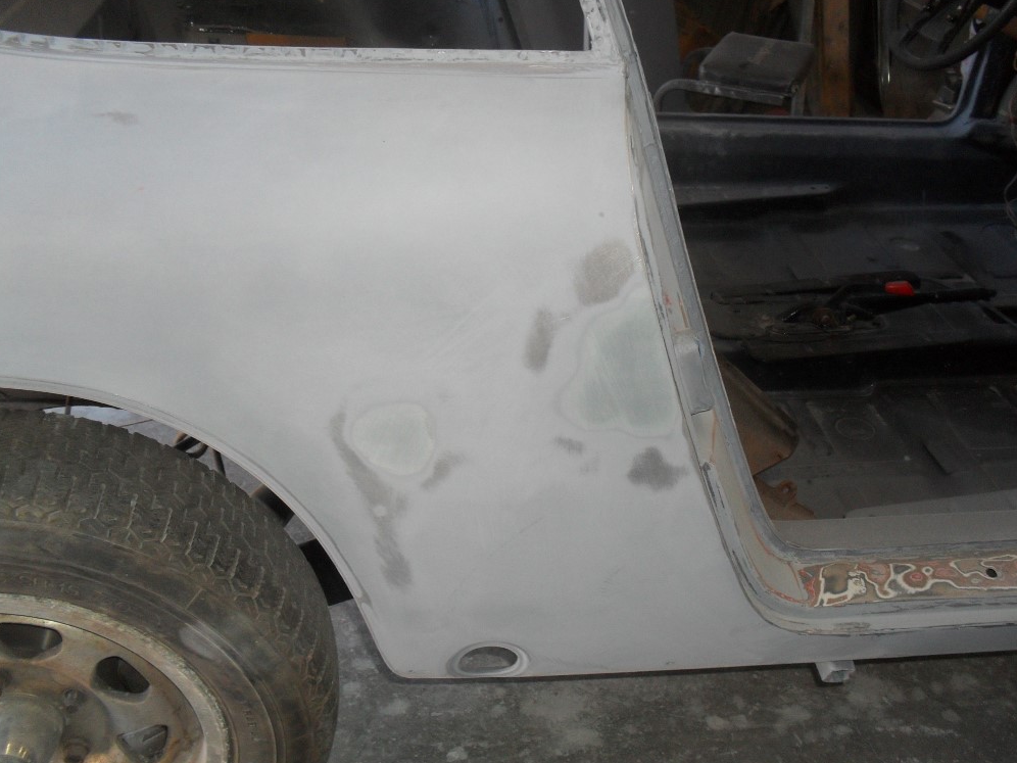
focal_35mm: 36
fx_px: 1058
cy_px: 378
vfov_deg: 39.7
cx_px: 520
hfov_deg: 51.4
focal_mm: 6.3
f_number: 3.2
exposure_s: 1/45
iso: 200
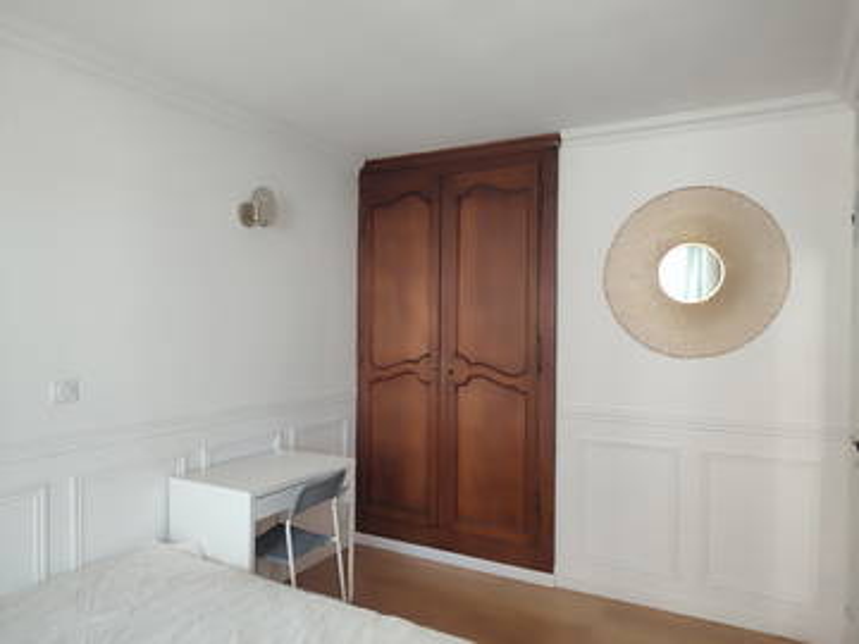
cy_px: 322
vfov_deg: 56.8
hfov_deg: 71.6
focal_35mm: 24
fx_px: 596
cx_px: 430
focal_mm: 5.89
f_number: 1.89
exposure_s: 1/33
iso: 192
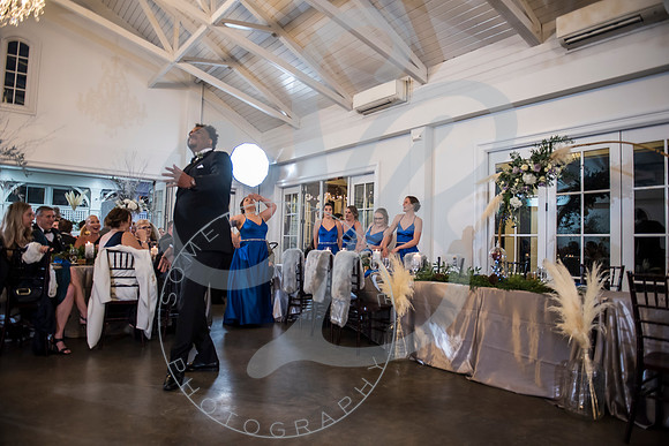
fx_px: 446
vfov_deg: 53.2
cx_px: 334
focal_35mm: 24
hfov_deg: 73.7
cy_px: 223
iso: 2000
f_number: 2.8
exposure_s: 1/125
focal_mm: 24
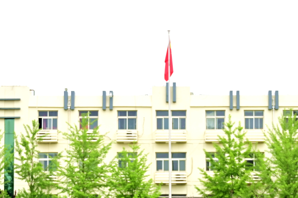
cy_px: 226
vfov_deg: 13.6
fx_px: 815
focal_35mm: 99
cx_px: 173
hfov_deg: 20.7
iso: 250
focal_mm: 32.5
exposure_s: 1/200
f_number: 4
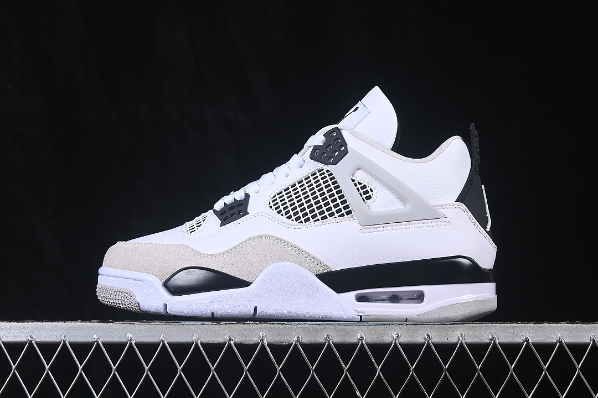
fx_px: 1246
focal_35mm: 75
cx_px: 299
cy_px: 199
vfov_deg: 18.2
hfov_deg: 27.0
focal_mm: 50
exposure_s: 1/80
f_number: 8
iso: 160
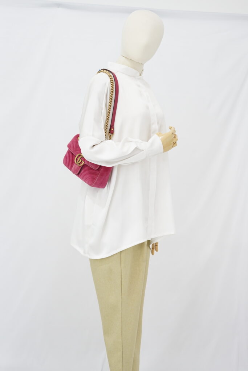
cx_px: 124
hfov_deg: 27.0
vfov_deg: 39.6
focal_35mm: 50
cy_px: 186
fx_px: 516
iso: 640
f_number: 6.3
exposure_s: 1/10
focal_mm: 50
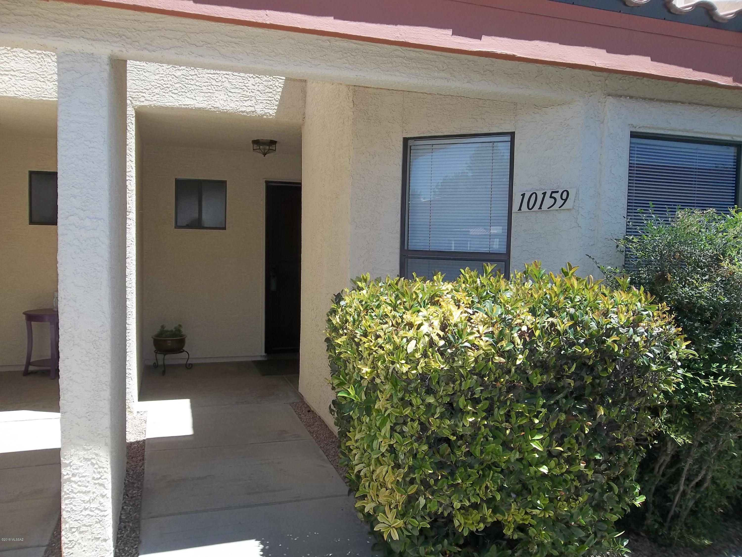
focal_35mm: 27
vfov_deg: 51.4
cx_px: 371
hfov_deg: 65.3
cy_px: 278
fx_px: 579
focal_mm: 4.9
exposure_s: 1/500
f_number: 3.5
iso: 80
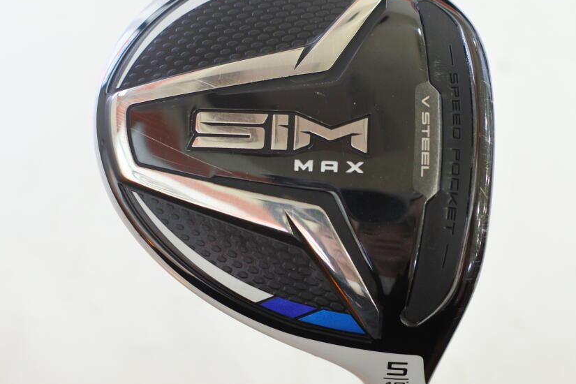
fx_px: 912
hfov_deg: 35.0
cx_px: 318
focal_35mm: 57
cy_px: 170
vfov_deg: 23.8
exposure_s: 1/125
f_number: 2.8
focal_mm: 18.5
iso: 720
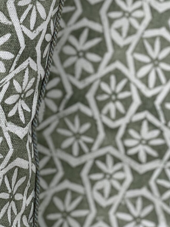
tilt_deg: -21.4
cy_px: -67
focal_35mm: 154
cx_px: 65
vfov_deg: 12.4
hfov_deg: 9.6
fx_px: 1008
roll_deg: +2.9
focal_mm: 6
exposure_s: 1/309
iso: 20
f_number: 2
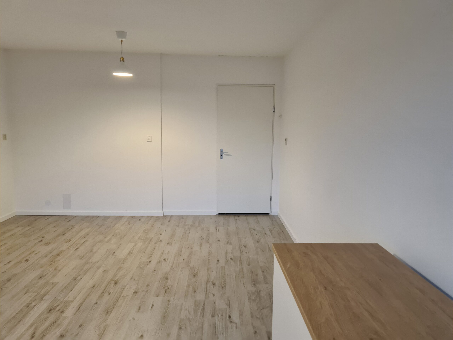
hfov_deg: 67.3
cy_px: 170
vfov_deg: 53.1
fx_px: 340
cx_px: 226
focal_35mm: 26
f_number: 1.8
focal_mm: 5.4
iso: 500
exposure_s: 1/50
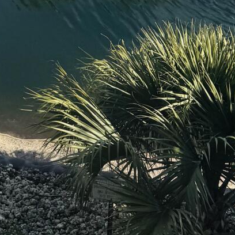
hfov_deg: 15.6
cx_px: -101
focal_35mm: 104
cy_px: -218
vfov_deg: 14.3
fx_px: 799
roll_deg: +1.0
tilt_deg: -12.4
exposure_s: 1/2331
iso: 80
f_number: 1.78
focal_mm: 6.76
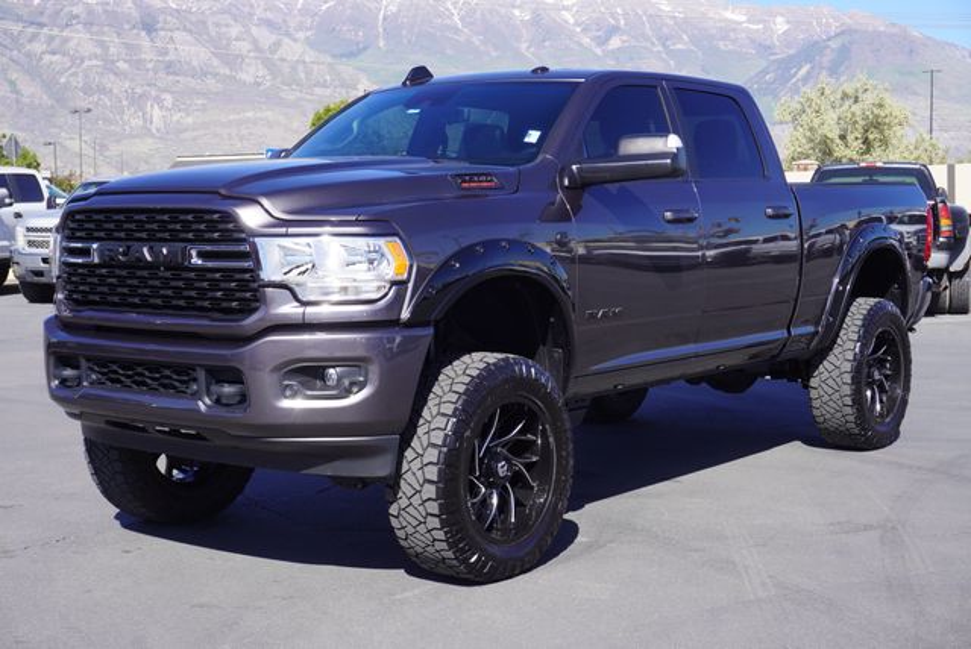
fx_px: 1417
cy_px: 324
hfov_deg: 37.8
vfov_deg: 25.8
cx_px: 486
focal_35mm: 52
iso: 100
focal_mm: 35
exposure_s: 1/100
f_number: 10
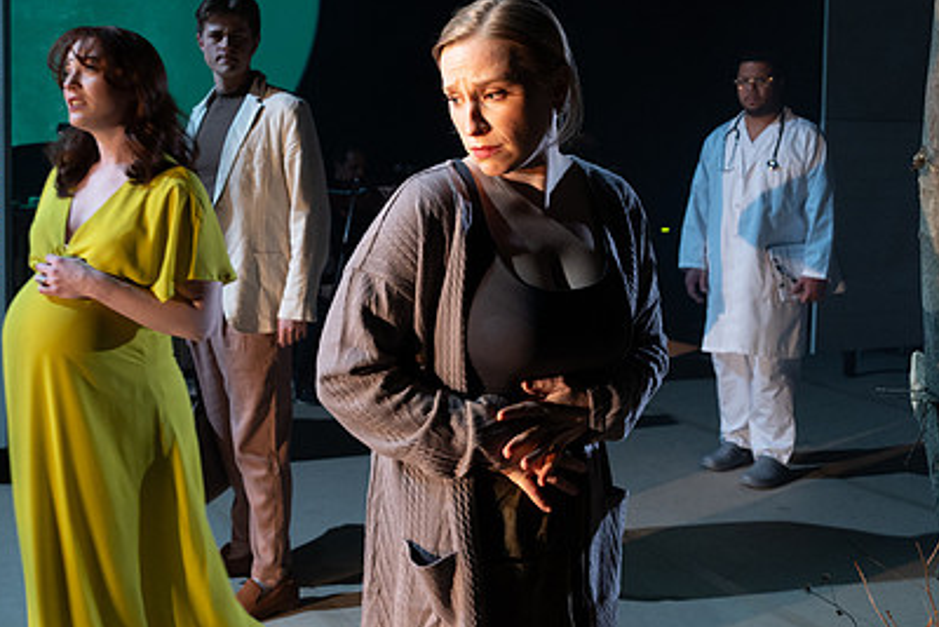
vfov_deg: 27.9
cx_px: 433
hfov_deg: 41.1
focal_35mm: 48
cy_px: 206
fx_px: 1252
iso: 1000
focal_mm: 24
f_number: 4
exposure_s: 1/60
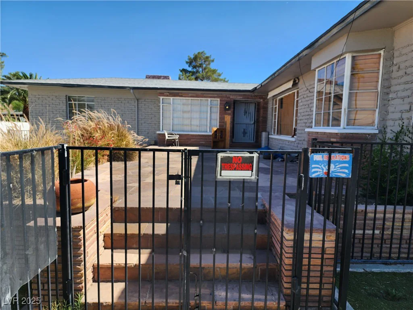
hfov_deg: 73.9
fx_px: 274
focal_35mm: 23
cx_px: 206
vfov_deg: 58.9
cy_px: 155
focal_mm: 6.4
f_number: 1.8
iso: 12
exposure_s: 1/493
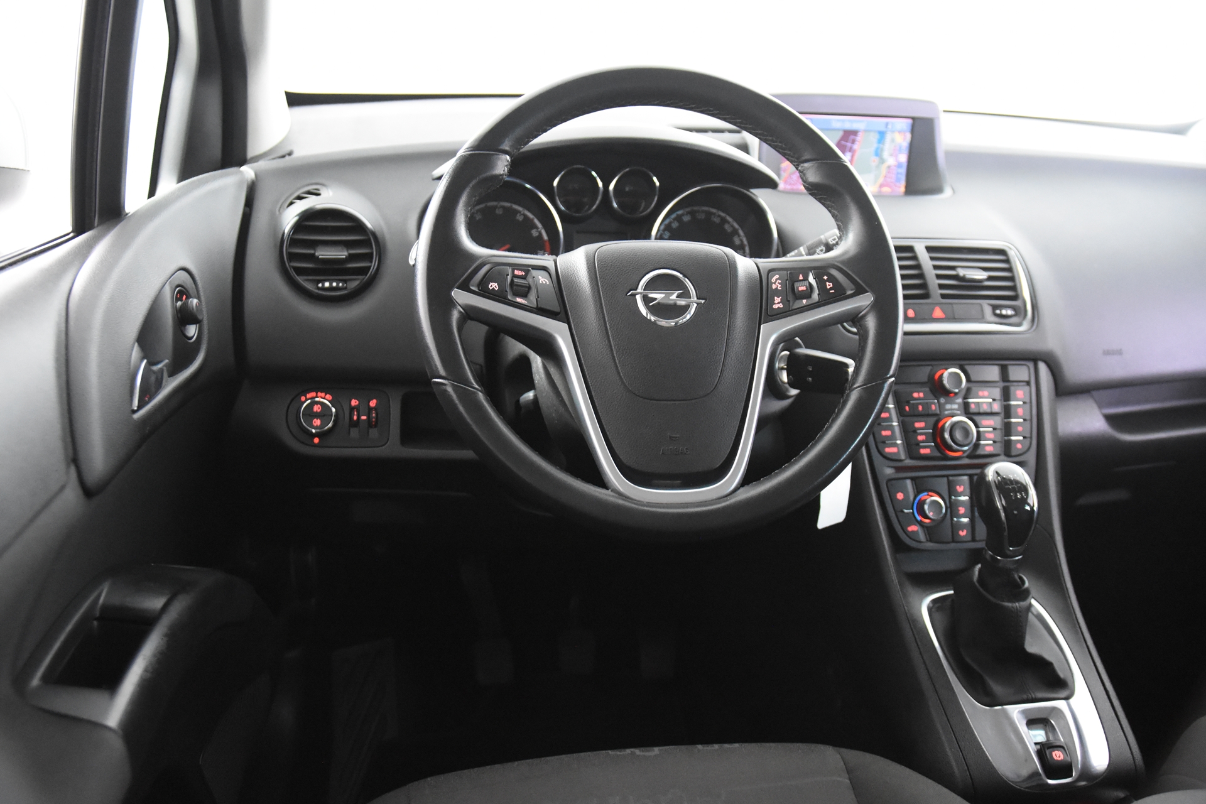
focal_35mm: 36
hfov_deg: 53.1
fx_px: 1206
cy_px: 402
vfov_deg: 36.9
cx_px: 603
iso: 5600
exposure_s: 1/40
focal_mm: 24
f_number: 3
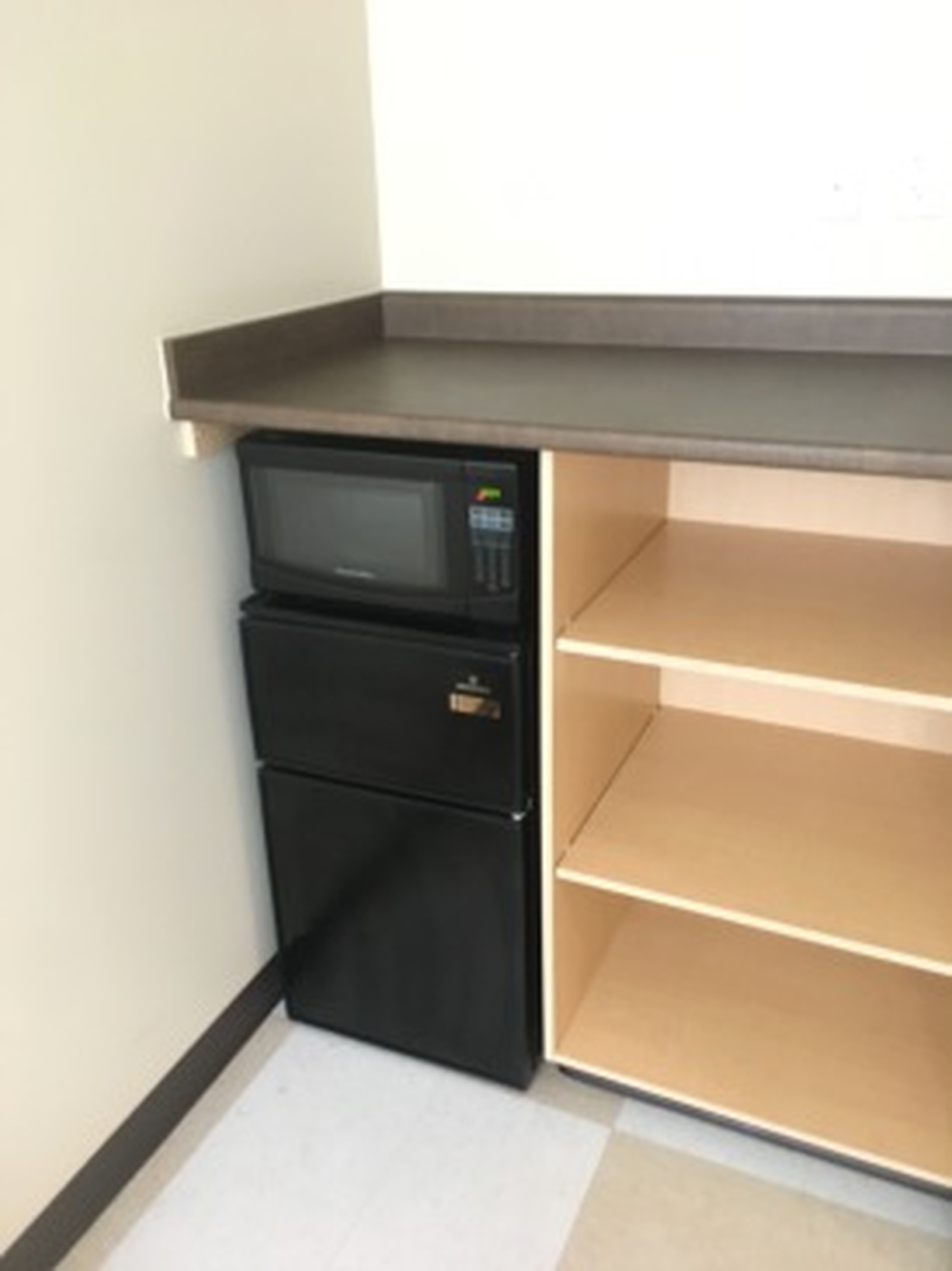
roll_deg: +2.8
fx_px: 1065
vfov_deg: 61.7
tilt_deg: -23.8
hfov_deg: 48.2
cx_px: 476
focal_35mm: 29
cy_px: 636
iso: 400
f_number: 2.2
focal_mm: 4.15
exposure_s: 1/15
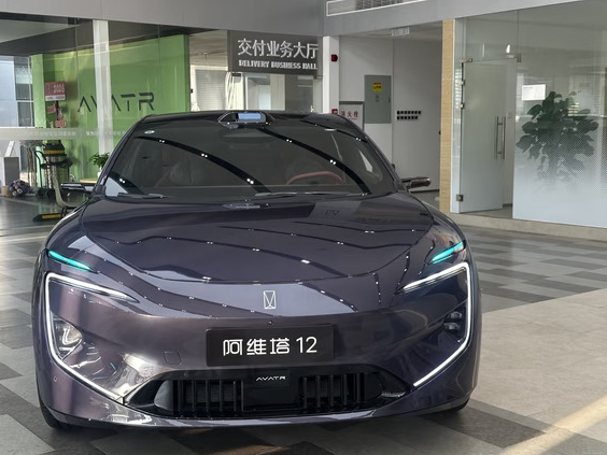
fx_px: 859
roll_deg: +0.4
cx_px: 308
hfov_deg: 38.9
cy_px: 228
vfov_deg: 29.7
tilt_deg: -6.6
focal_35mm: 49
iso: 64
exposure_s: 1/101
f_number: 1.78
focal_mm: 6.86
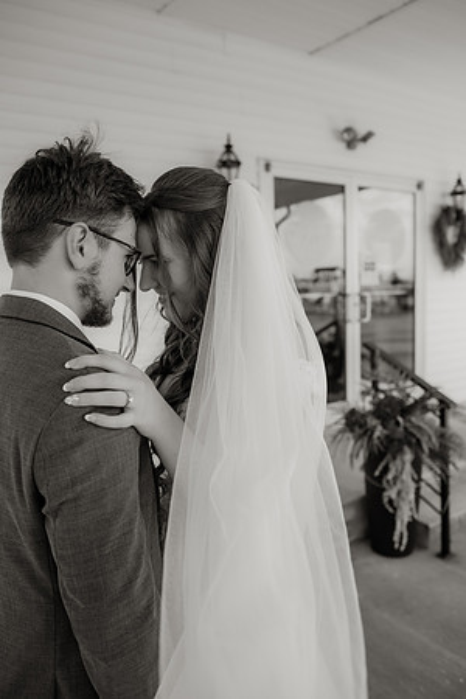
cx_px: 233
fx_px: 544
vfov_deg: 65.5
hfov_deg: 46.4
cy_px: 350
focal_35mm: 28
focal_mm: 19
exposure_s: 1/2500
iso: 400
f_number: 1.8
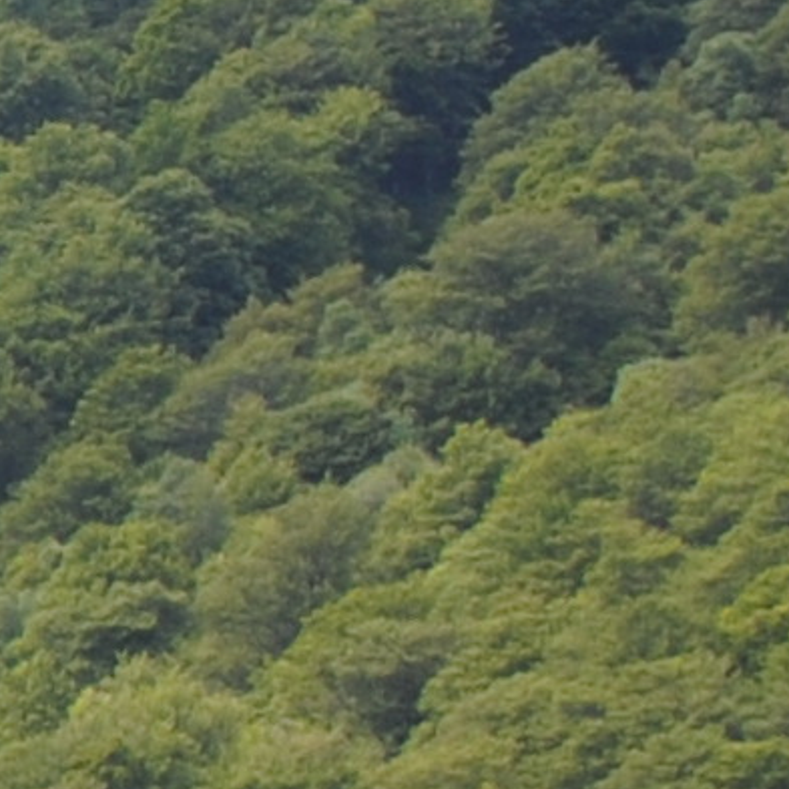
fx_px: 11037
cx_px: -2393
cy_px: 482
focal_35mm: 428
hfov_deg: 3.8
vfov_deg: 4.1
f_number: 5.6
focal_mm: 34
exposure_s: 1/125
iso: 100
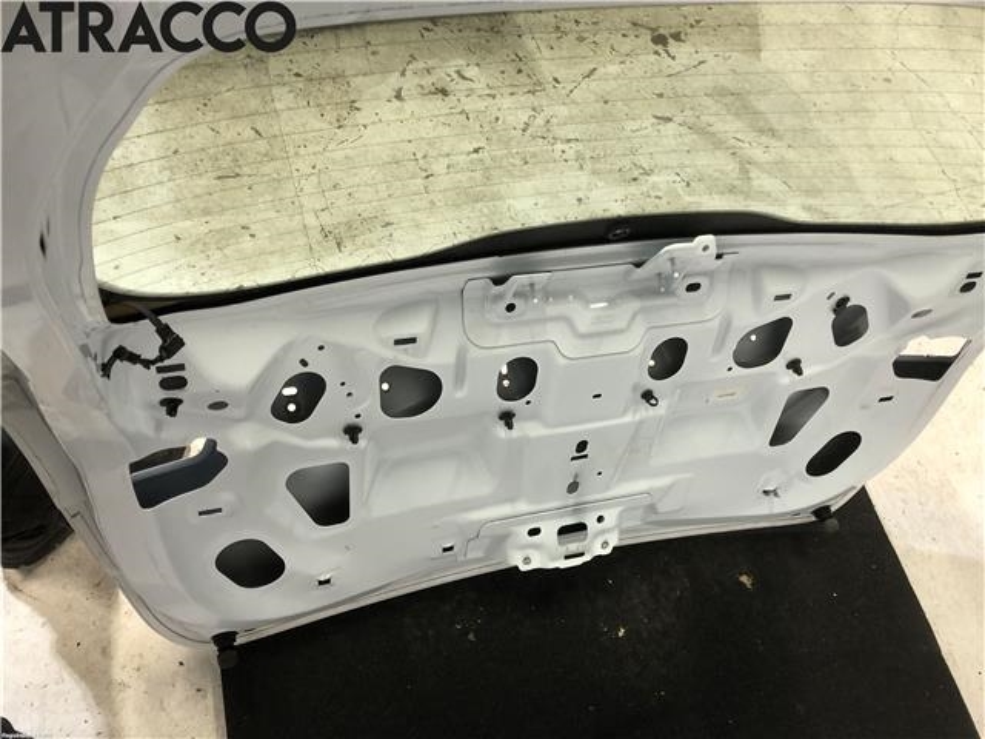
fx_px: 797
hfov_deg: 63.4
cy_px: 370
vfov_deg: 49.7
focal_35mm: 28
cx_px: 492
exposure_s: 1/17
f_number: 1.8
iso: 40
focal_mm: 3.99
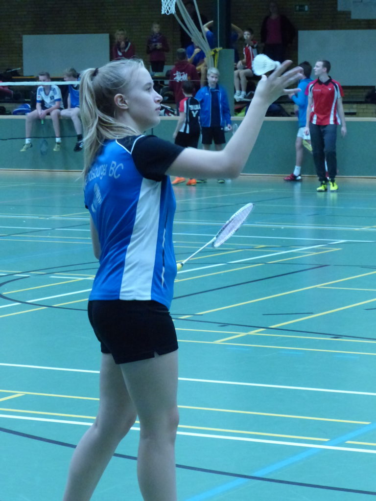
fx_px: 1897
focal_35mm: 131
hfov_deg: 11.3
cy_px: 250
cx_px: 188
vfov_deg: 15.1
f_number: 4
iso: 1600
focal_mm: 23.5
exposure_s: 1/160
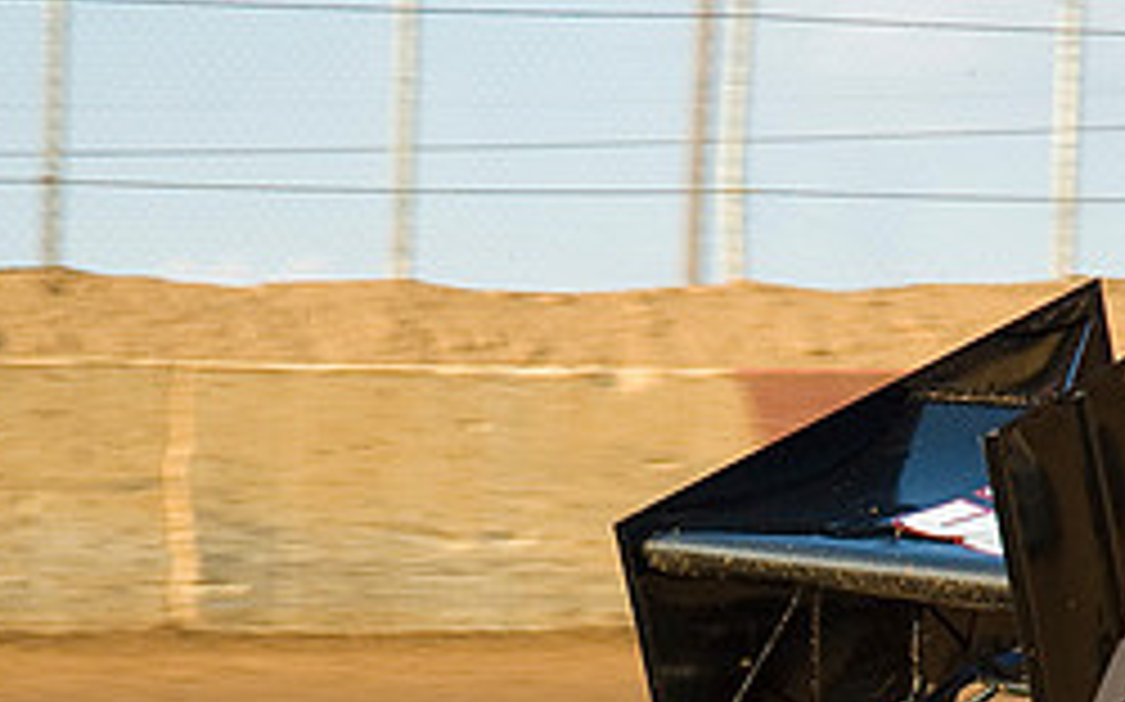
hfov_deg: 8.5
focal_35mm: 248
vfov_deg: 5.3
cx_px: 770
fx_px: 7600
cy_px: 724
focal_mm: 70
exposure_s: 1/500
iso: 200
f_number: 5
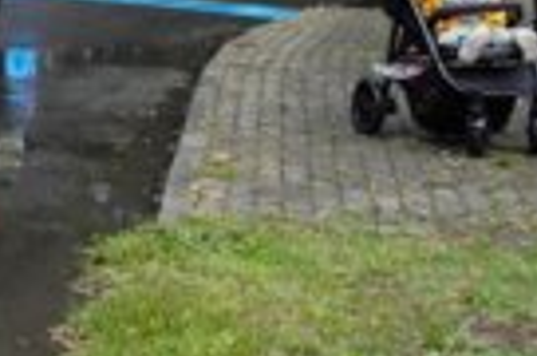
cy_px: 2
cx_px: -237
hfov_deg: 16.5
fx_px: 1711
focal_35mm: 115
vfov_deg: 11.7
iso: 2500
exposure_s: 1/640
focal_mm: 26
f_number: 6.3
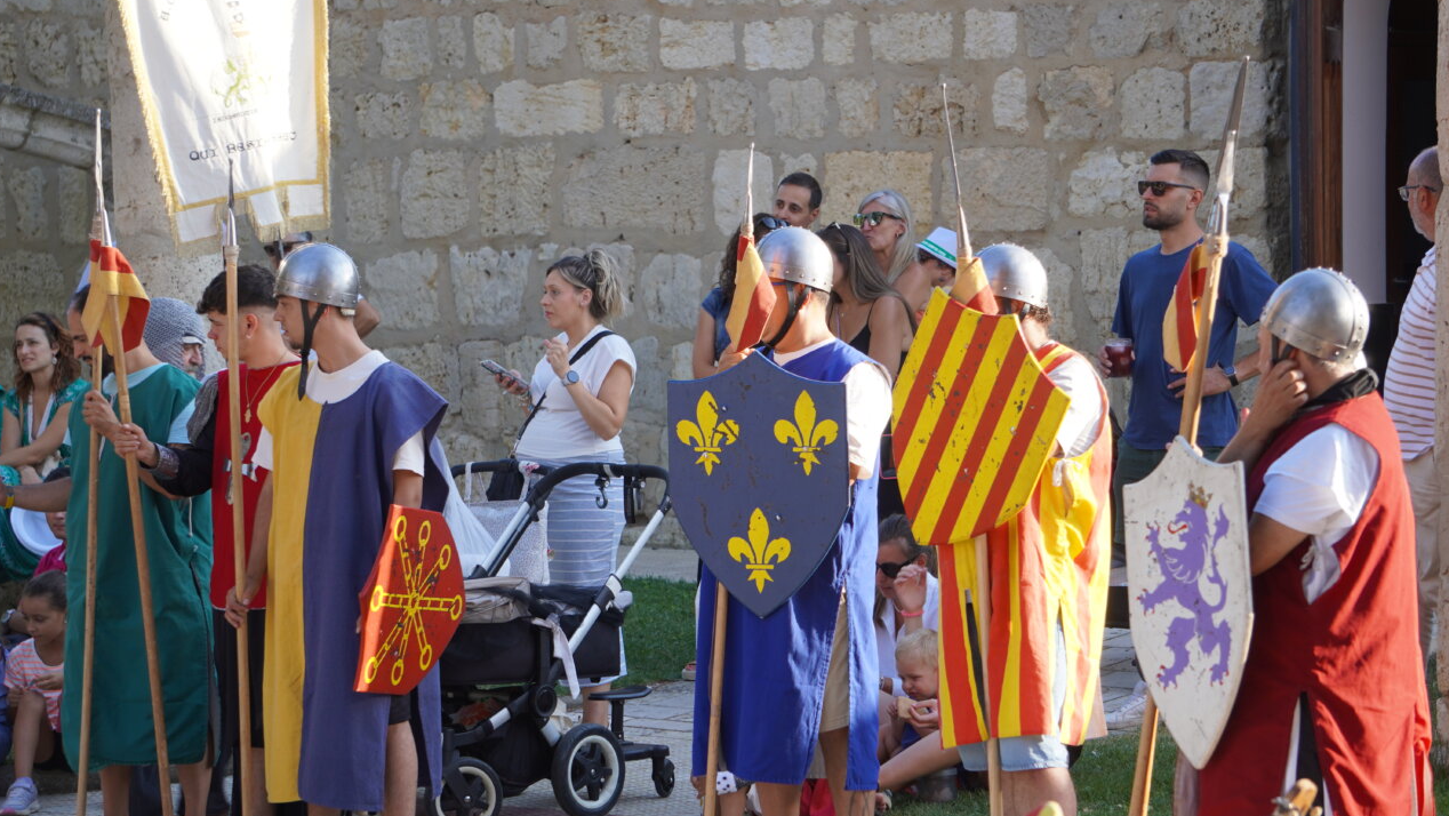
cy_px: 415
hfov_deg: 16.5
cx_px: 719
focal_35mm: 130
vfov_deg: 9.3
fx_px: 4996
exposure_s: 1/160
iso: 160
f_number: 5
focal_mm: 82
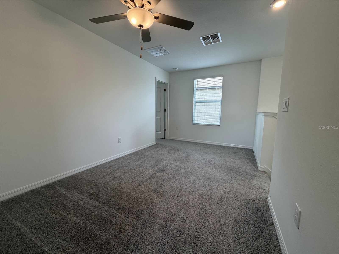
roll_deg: -0.3
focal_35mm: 14
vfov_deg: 85.7
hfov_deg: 102.1
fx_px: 137
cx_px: 170
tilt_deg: -7.0
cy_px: 127
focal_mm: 2.22
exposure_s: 1/120
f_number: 2.2
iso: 125
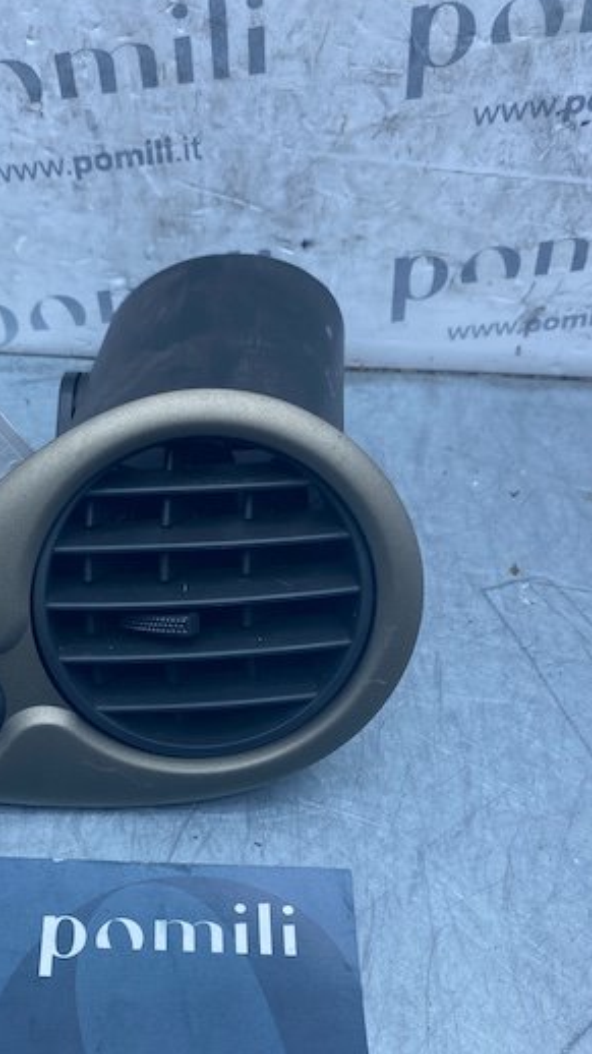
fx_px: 978
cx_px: 157
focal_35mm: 35
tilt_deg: -51.2
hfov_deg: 33.1
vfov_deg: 56.2
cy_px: 633
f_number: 1.8
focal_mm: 4.25
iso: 32
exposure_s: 1/742
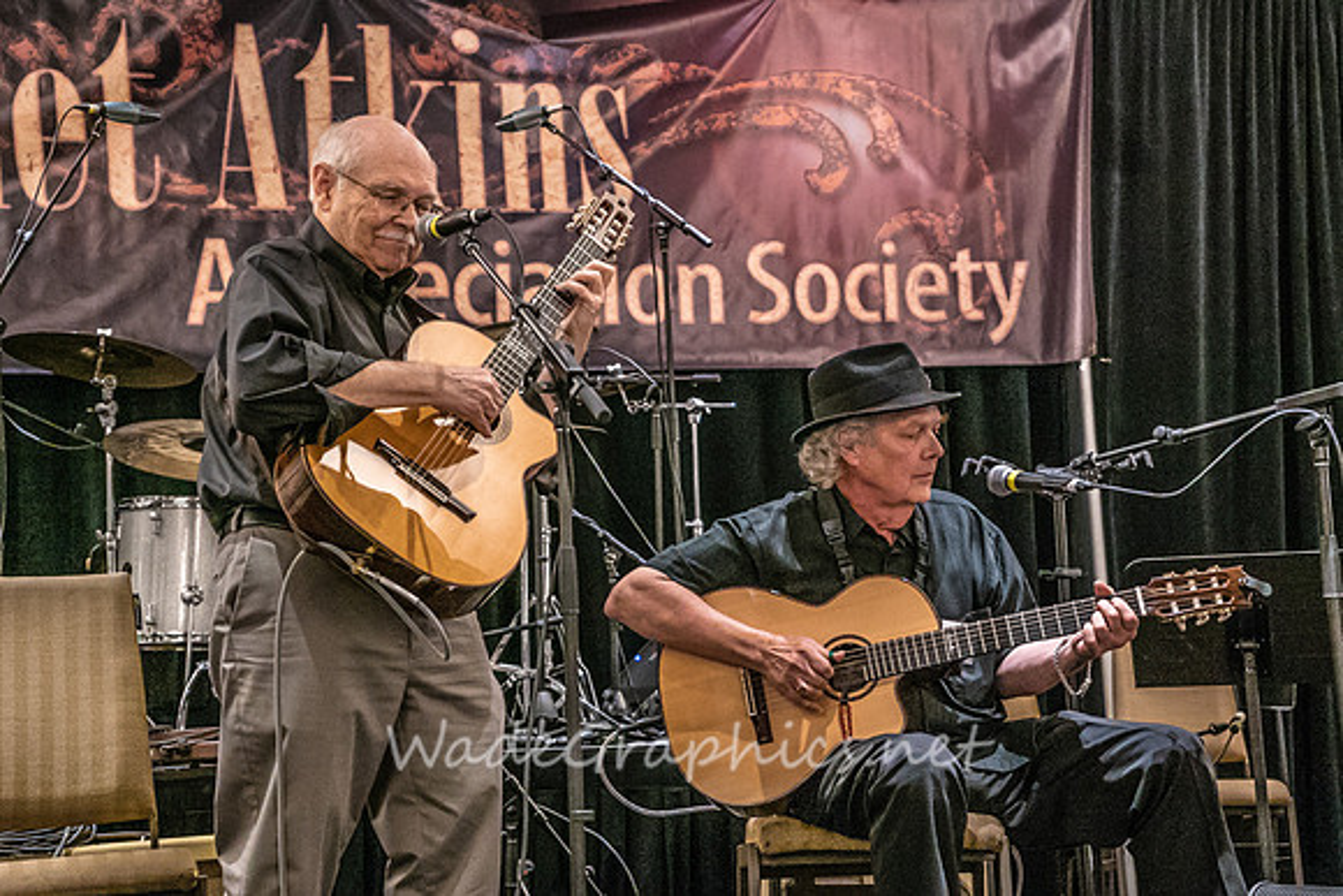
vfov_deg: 16.9
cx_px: 742
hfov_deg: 25.1
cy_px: 480
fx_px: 3018
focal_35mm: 81
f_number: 5.6
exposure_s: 1/160
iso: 8000
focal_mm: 70
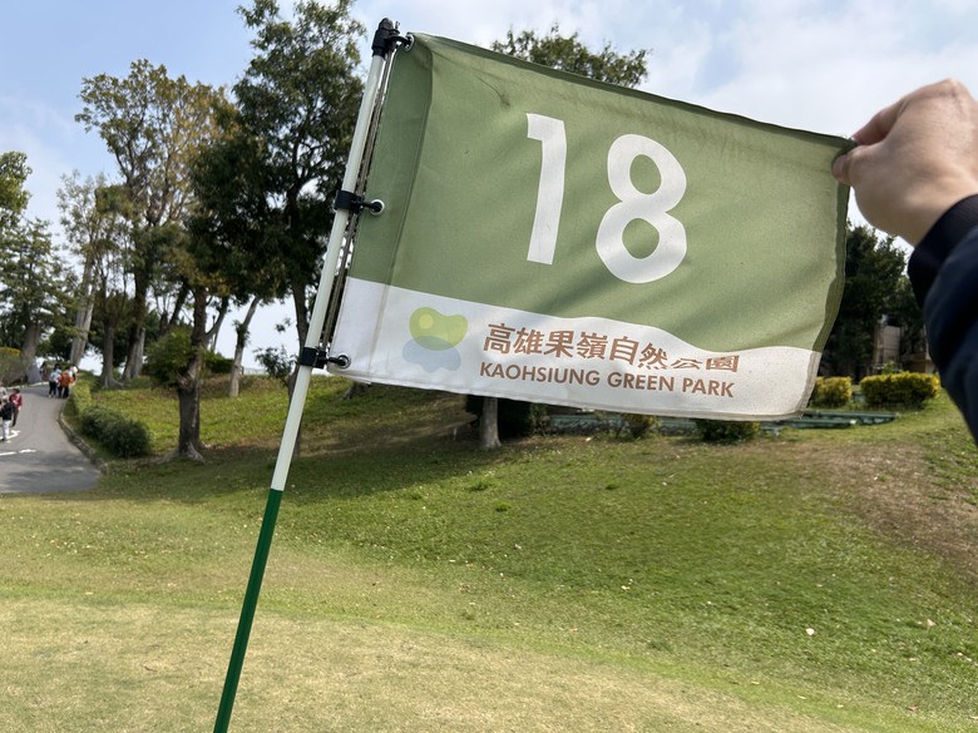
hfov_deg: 67.3
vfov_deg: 53.1
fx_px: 735
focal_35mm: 26
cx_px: 489
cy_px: 366
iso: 50
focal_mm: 5.7
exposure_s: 1/3831
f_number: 1.5
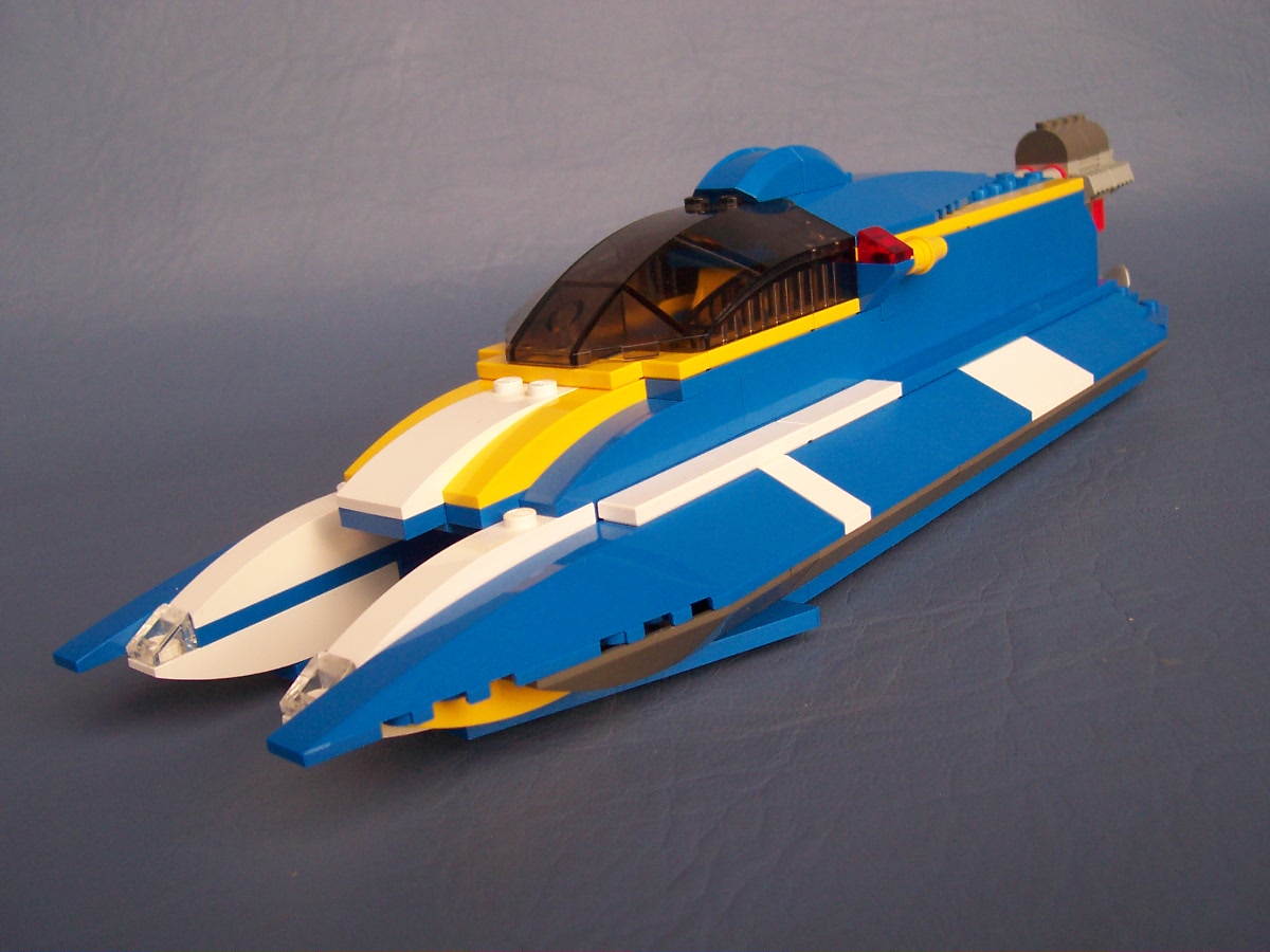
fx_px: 1357
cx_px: 635
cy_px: 476
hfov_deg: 50.1
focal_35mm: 37
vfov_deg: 38.7
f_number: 2.8
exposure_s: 1/90
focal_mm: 5.6
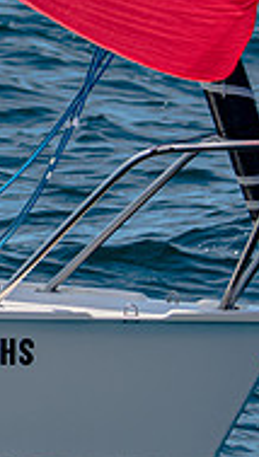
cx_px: -366
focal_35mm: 693
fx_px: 8420
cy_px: 28
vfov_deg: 3.1
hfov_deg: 1.8
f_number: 5
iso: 200
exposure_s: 1/2000
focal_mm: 140
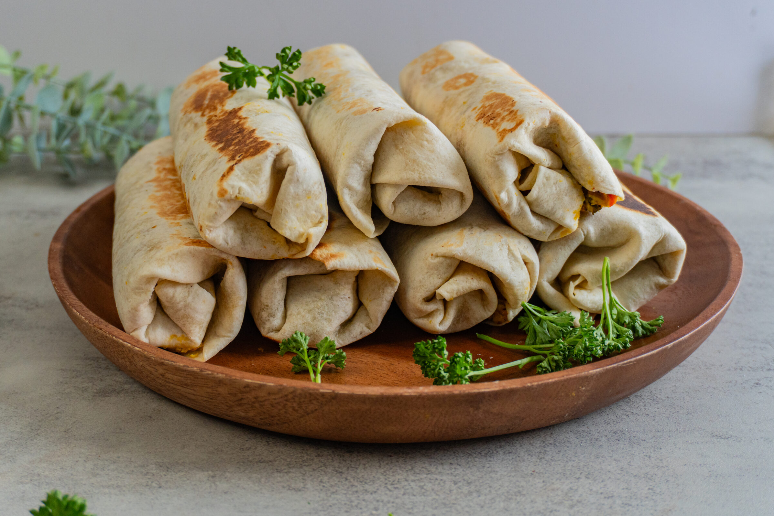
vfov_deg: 28.9
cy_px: 255
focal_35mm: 47
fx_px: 1001
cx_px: 375
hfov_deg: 42.3
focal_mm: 29
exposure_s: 1/160
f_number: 4.5
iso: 640
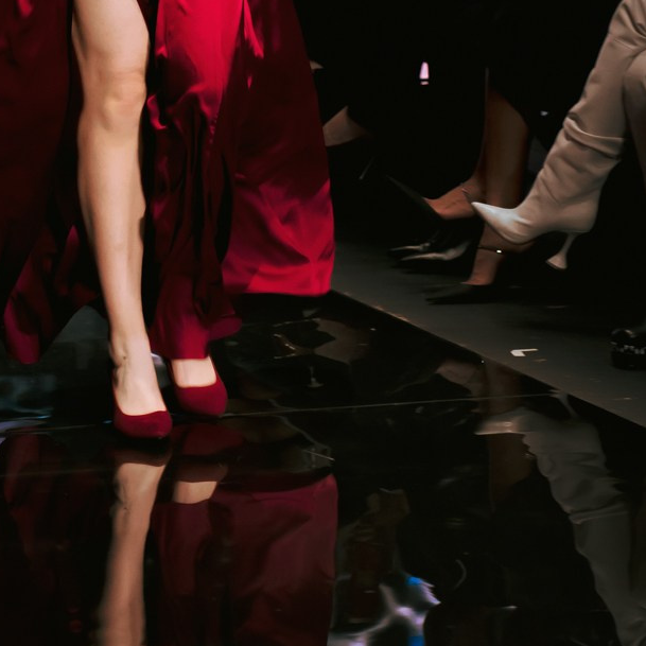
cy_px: -110
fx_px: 4244
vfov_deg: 8.6
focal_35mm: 201
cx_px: 225
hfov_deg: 8.7
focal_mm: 75
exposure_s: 1/125
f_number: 5
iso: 2000
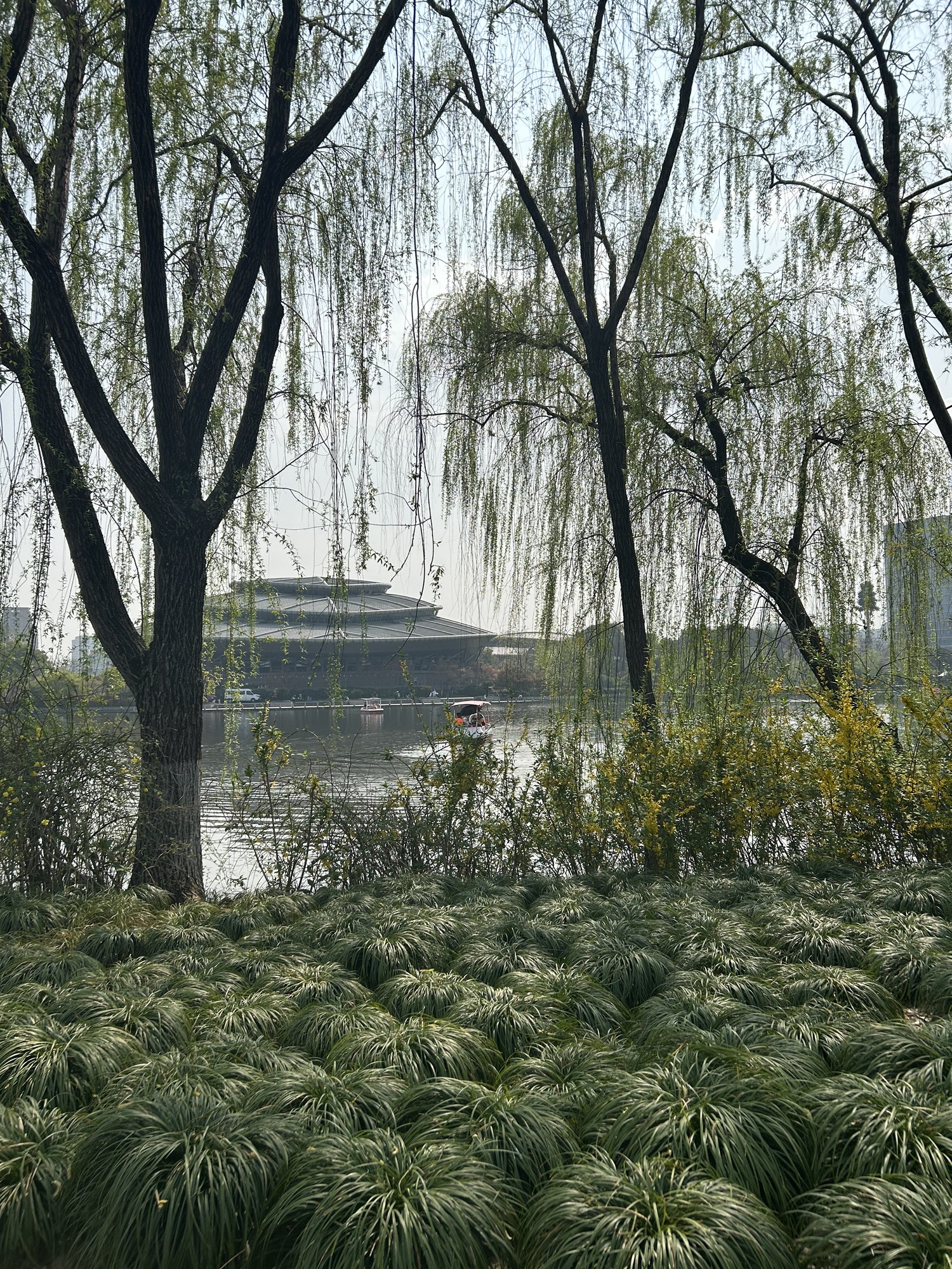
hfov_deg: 53.1
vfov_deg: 67.3
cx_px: 476
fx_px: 953
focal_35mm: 26
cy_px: 634
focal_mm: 5.7
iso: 50
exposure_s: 1/7463
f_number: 1.5
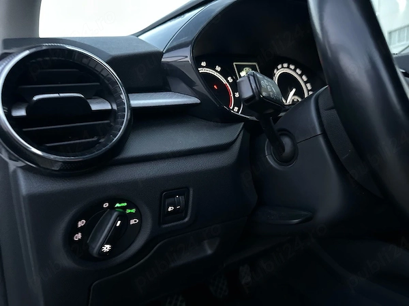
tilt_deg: -11.4
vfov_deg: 56.8
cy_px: 153
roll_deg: +2.2
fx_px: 284
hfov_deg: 71.6
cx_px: 204
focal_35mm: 24
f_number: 1.78
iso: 1600
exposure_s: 1/20
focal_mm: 6.86
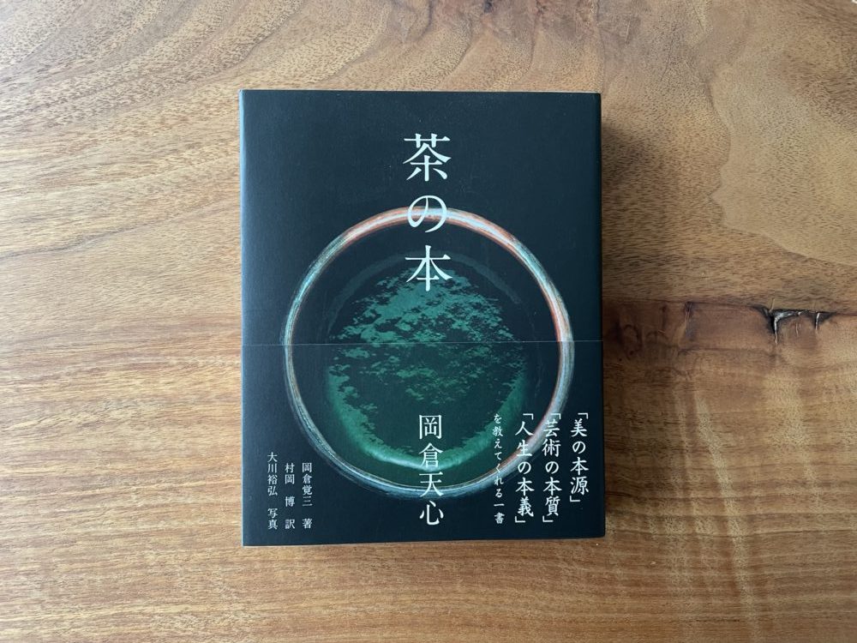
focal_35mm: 26
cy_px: 322
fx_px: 644
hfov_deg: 67.3
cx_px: 428
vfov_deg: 53.1
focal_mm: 4.2
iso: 320
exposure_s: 1/60
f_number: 1.6
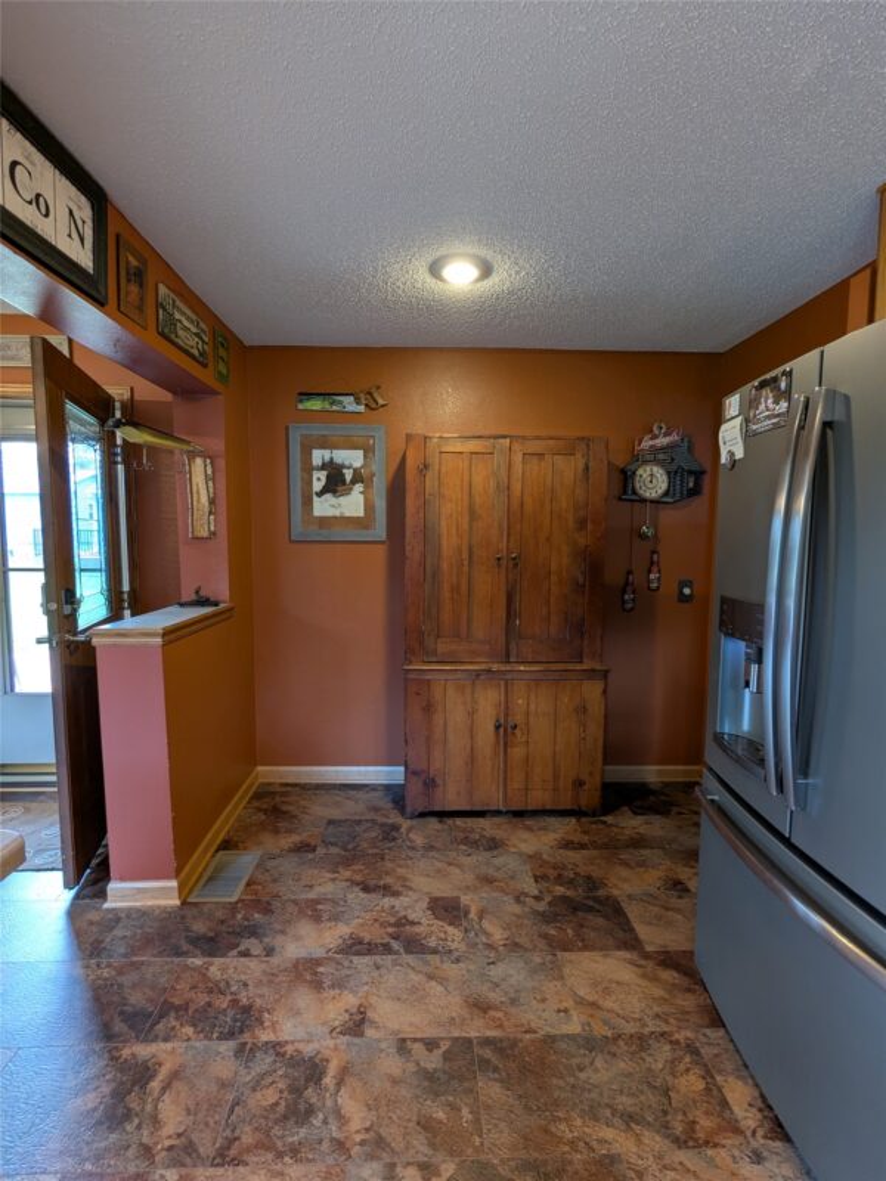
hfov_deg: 78.1
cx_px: 443
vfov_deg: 94.5
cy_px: 590
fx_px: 546
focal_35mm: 16
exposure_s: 1/24
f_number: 2.2
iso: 116
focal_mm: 2.35
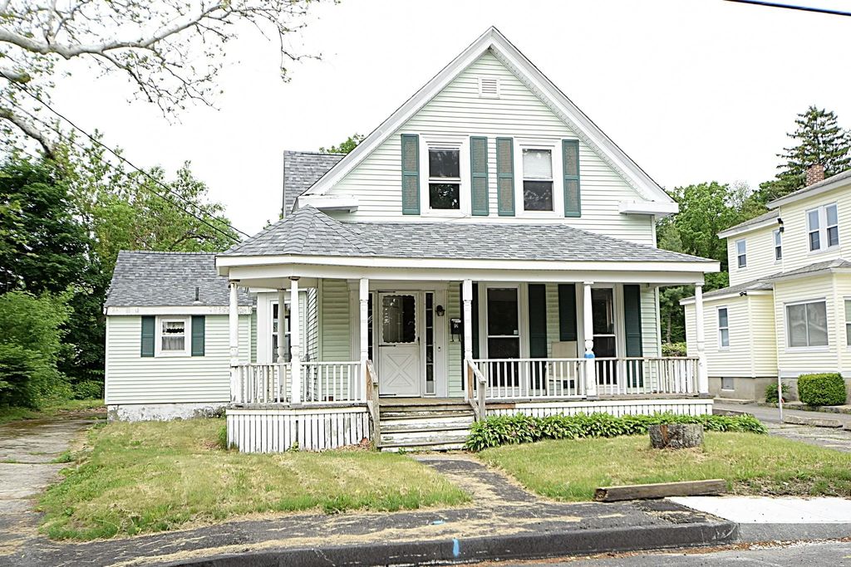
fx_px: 851
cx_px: 426
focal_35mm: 36
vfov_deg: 36.9
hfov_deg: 53.1
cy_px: 284
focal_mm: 24
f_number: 8
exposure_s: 1/80
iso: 100
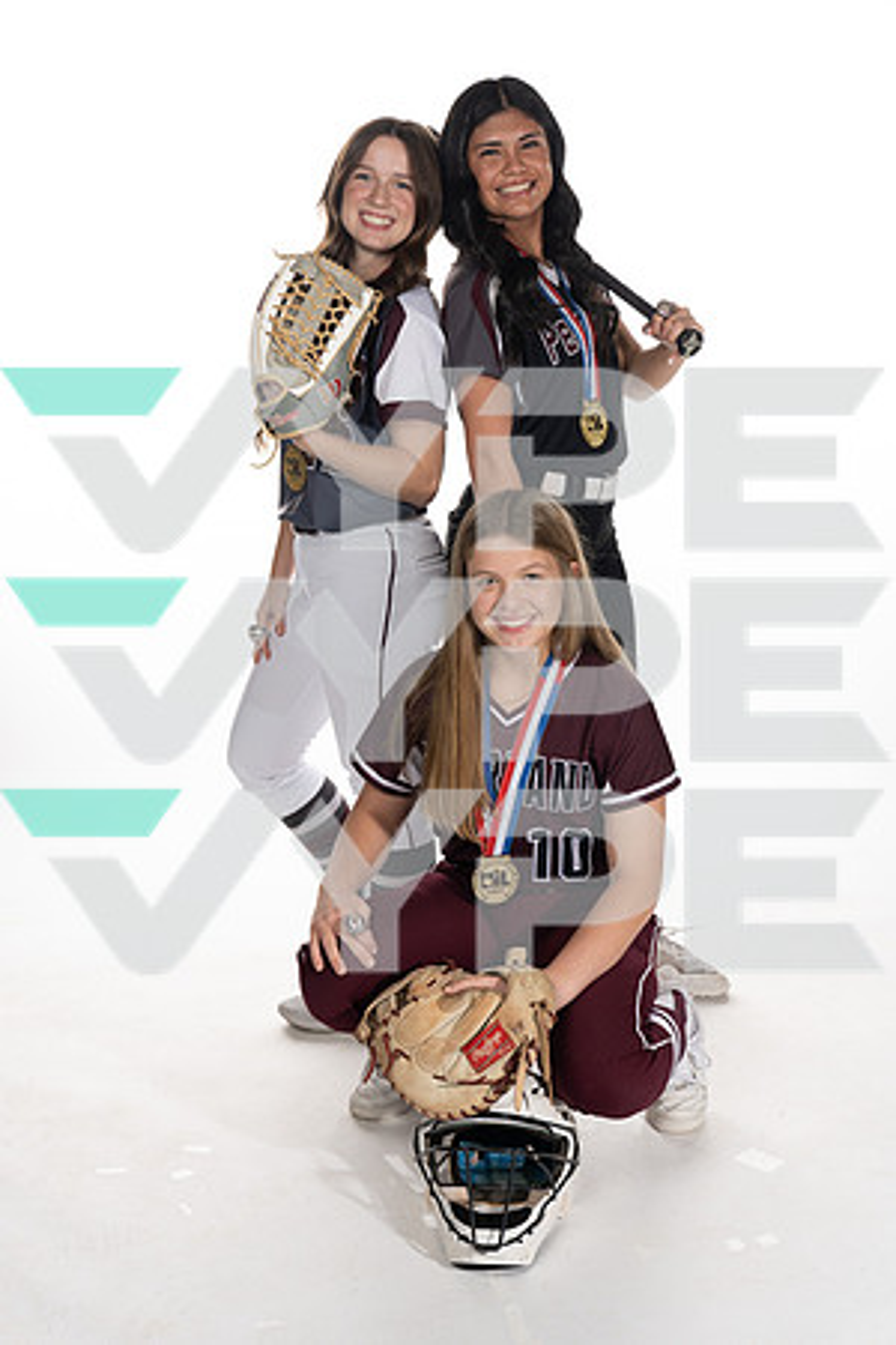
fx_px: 1829
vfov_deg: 40.3
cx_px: 448
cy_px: 672
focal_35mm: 49
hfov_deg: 27.5
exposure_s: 1/250
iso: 400
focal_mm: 49
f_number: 6.3
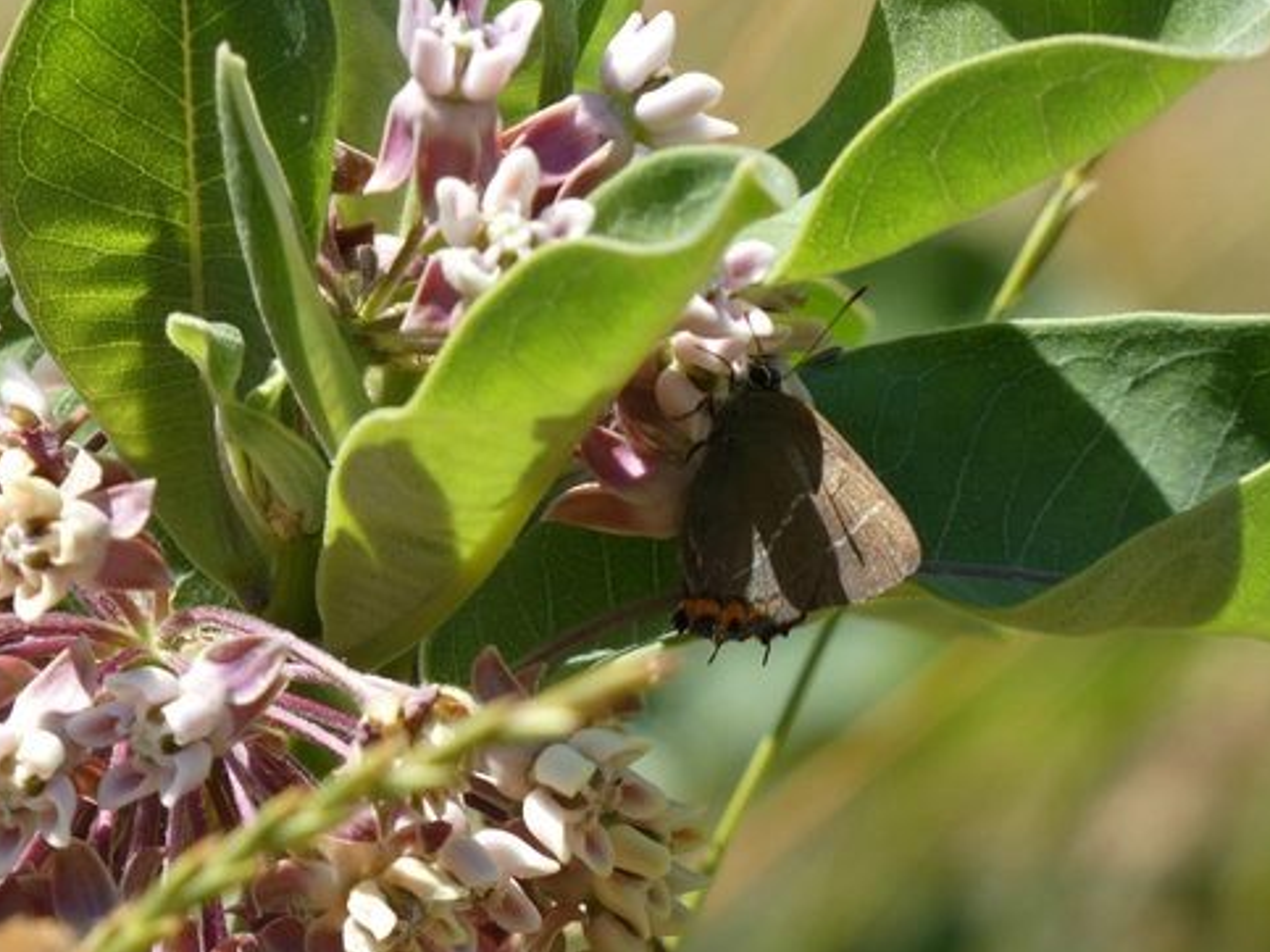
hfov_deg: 2.9
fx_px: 25052
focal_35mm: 683
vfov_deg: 2.2
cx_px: 623
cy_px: 515
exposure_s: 1/200
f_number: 5.6
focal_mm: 92.3
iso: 80
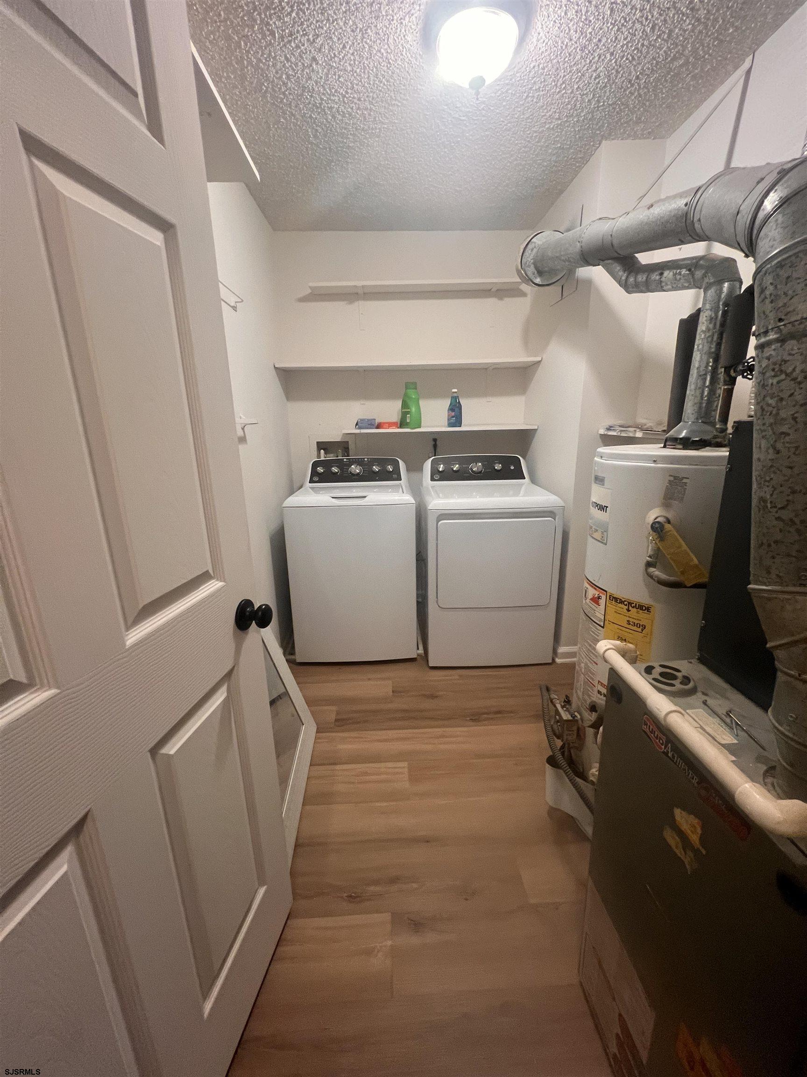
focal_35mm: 13
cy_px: 538
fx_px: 404
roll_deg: +1.2
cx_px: 404
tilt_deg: -14.7
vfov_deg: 106.2
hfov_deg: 89.9
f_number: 1.8
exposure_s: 1/60
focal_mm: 1.57
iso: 250
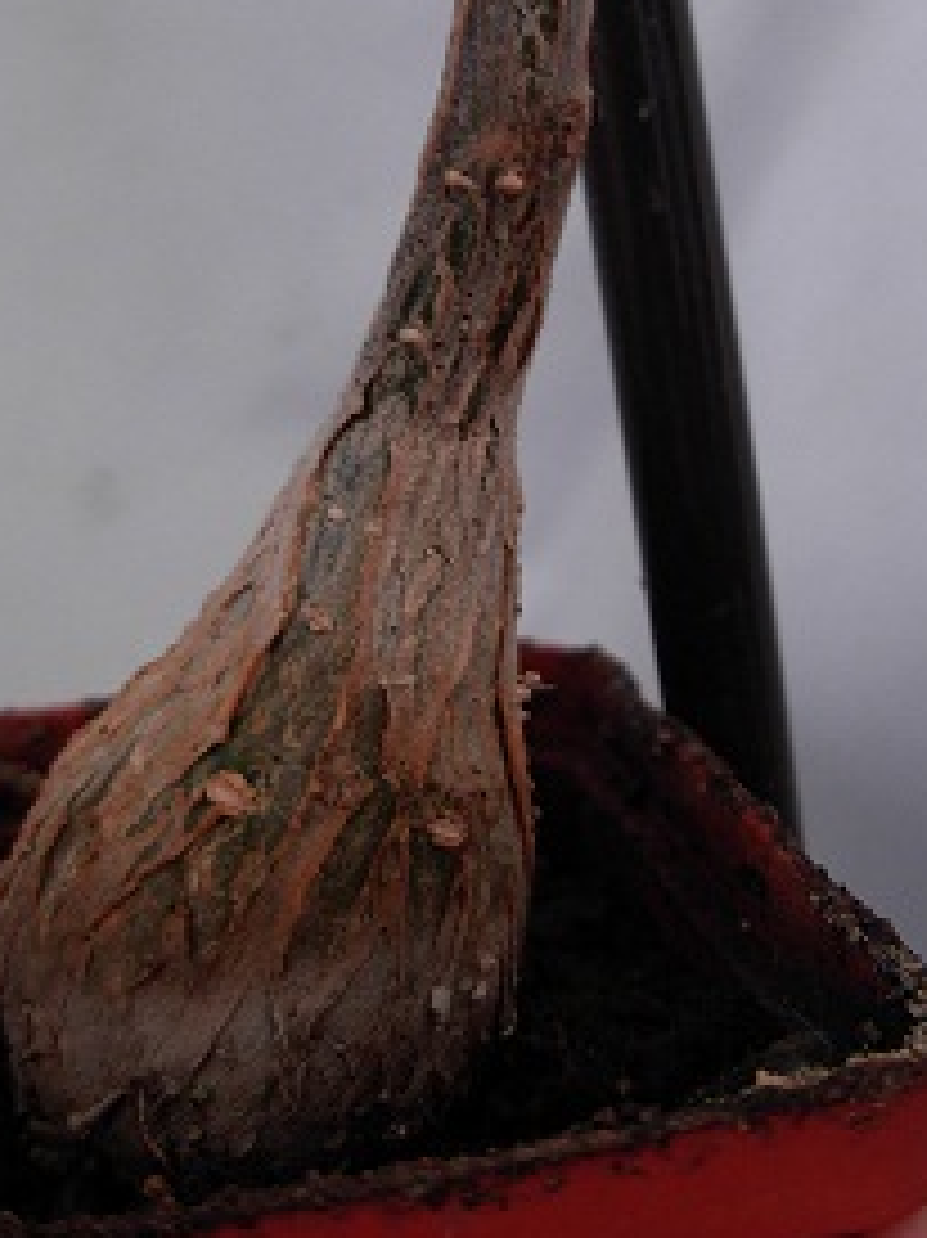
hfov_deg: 27.5
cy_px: 419
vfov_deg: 35.8
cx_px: 490
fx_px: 1894
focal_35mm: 53
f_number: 2.9
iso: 79
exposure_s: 1/21.3
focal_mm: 6.3
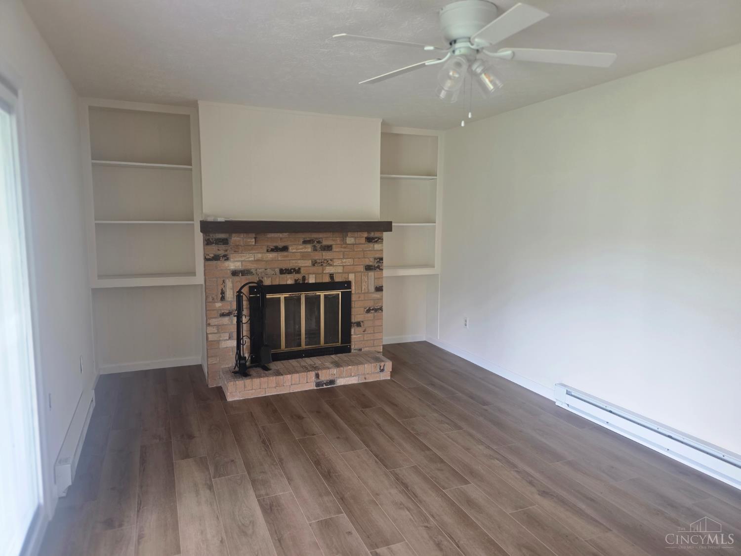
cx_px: 370
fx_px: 492
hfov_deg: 73.9
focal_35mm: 23
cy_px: 278
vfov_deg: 58.9
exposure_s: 1/120
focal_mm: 6.3
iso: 200
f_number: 1.7
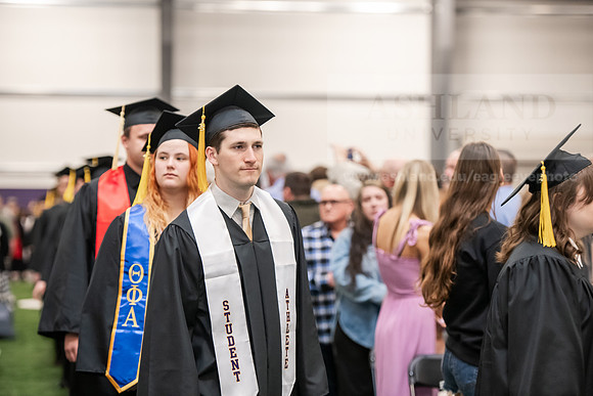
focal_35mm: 112
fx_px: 1845
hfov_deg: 18.3
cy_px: 198
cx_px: 296
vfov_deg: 12.2
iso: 2500
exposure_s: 1/200
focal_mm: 112
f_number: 3.2
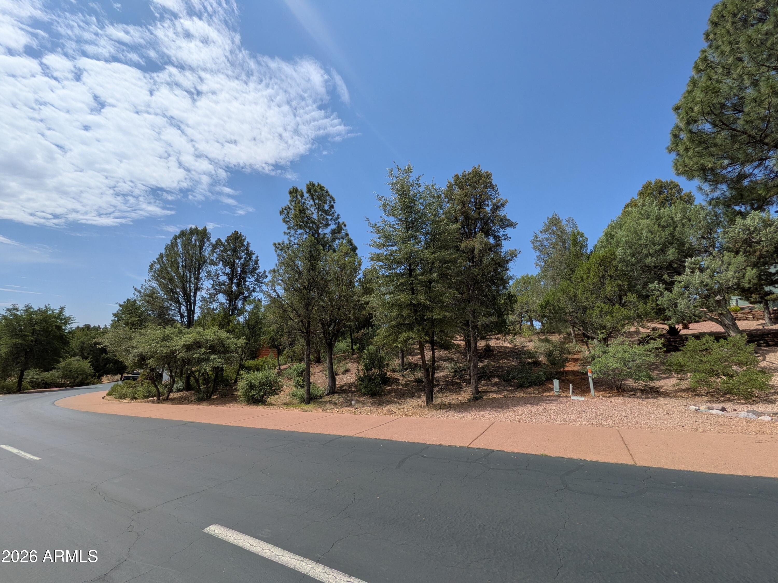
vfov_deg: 85.7
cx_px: 389
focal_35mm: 14
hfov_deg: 102.1
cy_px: 292
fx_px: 315
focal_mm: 1.85
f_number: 2.2
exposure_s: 1/3106
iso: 52
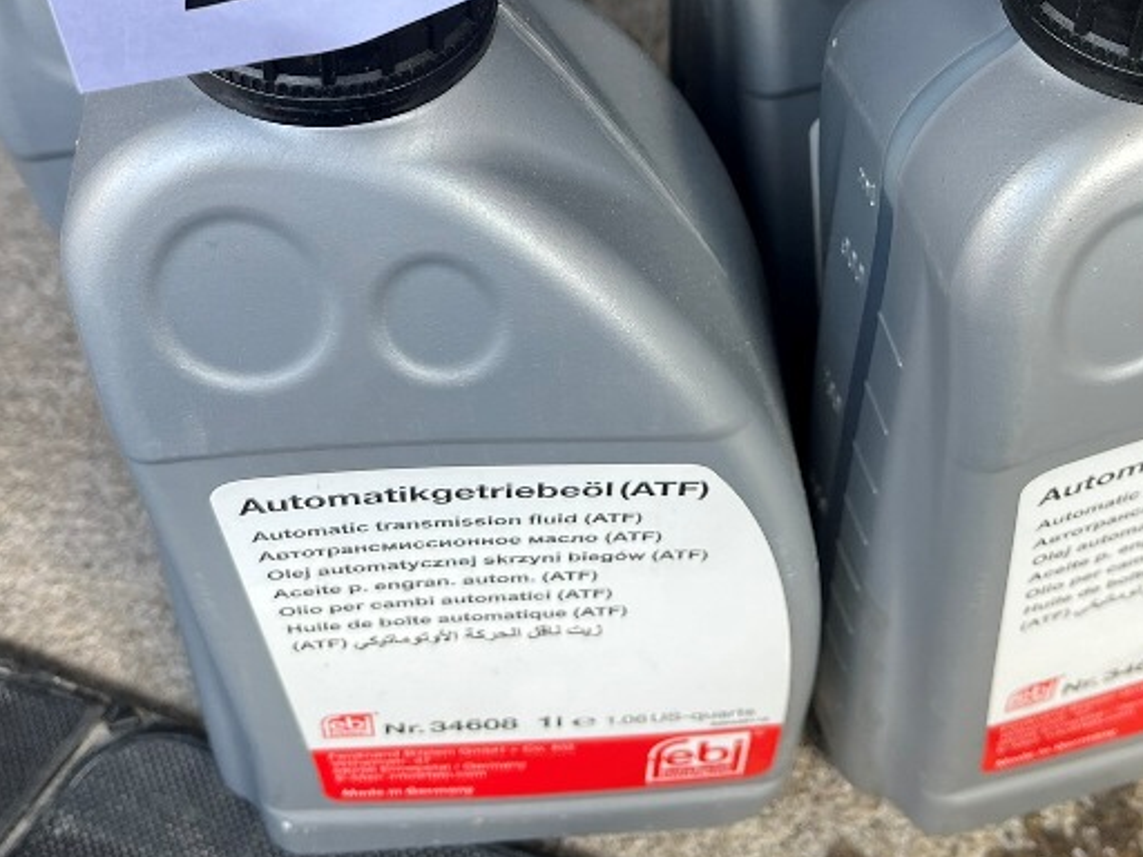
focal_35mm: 52
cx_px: 603
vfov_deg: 27.1
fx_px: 1717
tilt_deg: -47.4
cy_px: 100
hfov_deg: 36.8
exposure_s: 1/122
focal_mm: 5.1
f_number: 1.6
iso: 50
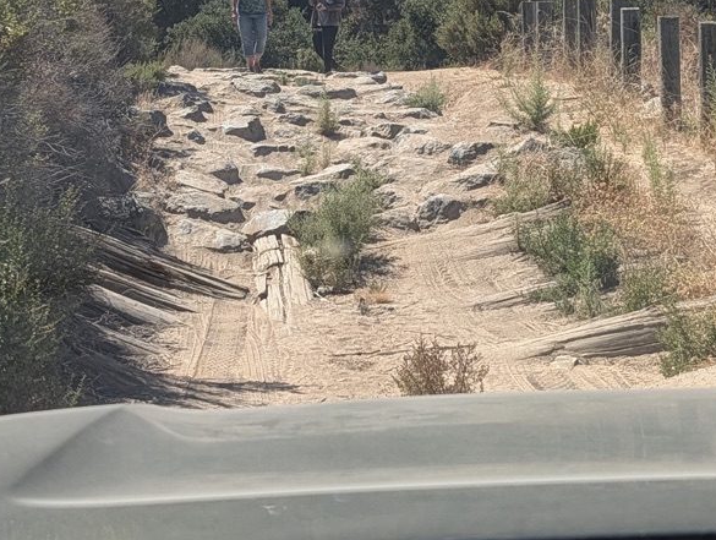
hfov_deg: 23.8
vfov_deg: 17.7
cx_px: 350
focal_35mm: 82
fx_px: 1699
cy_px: 13
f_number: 1.68
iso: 20
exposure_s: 1/647
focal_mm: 6.9
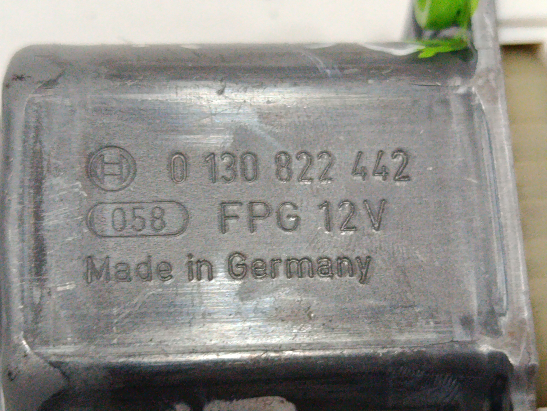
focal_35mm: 72
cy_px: 206
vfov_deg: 20.4
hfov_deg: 27.0
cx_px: 274
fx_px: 1138
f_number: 1.7
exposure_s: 1/50
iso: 764
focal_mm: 5.24
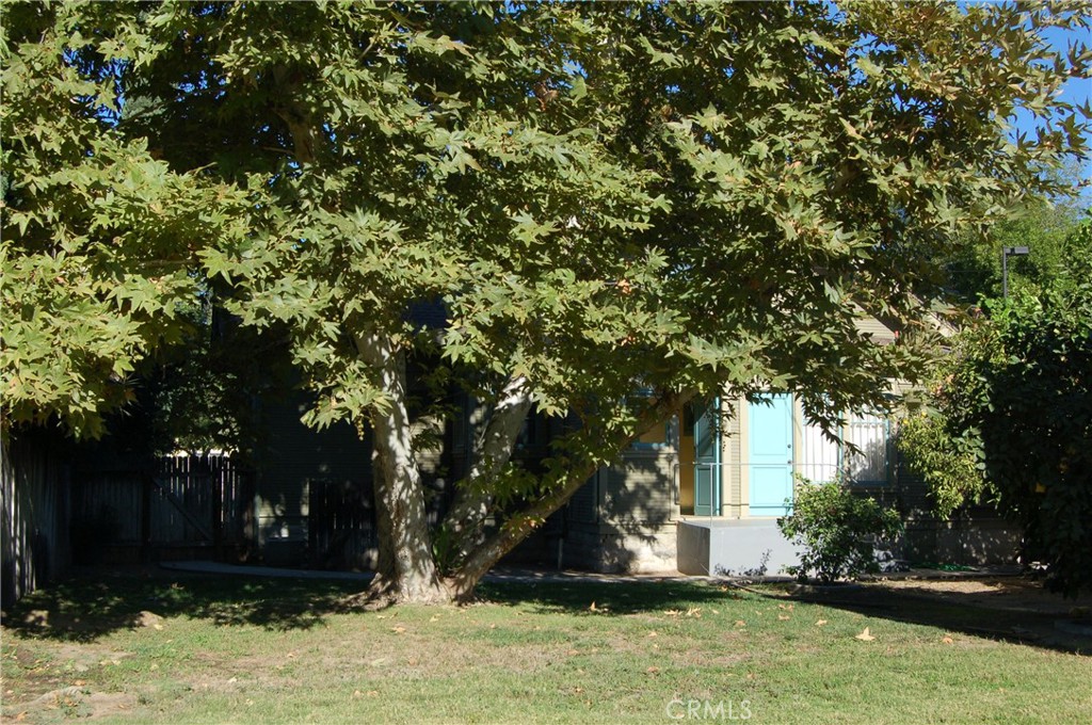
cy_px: 362
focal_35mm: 39
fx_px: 1181
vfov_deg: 34.1
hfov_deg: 49.6
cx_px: 546
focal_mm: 26
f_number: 8
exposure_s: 1/250
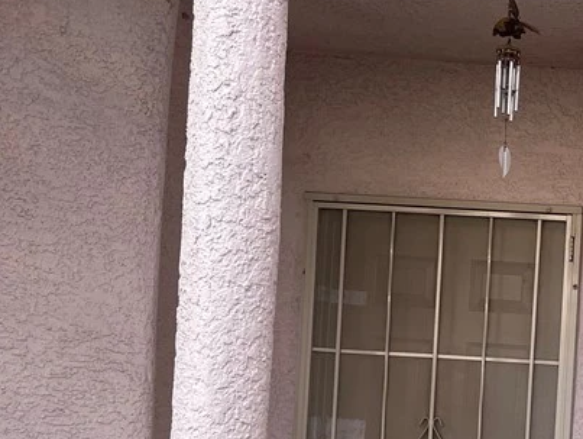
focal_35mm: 66
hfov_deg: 27.2
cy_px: 430
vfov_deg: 21.6
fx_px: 1113
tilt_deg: +0.7
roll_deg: -2.0
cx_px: 619
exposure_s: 1/256
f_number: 1.6
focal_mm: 4.2
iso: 32
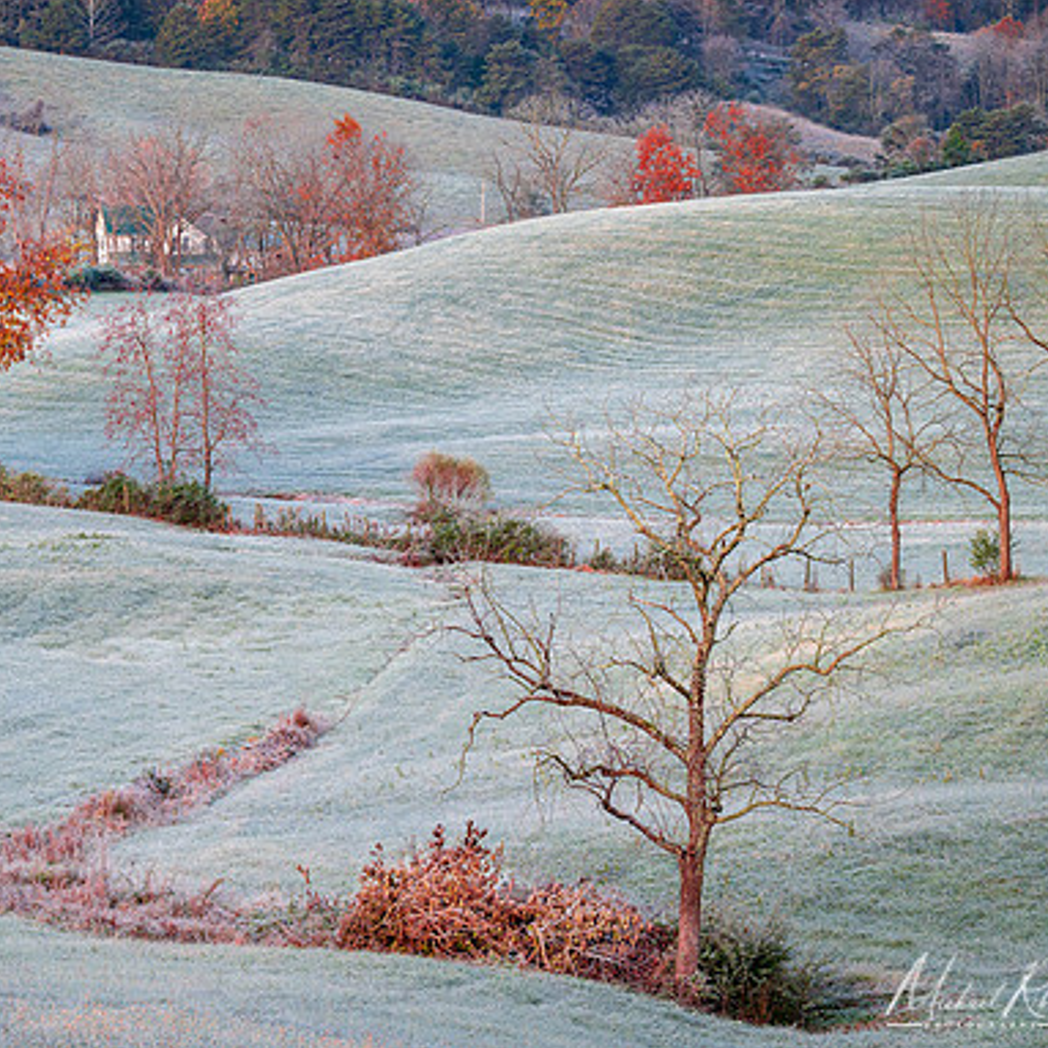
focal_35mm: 162
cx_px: 306
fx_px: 5549
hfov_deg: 10.8
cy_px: 524
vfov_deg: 10.8
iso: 200
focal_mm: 84
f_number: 8
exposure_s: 1/100
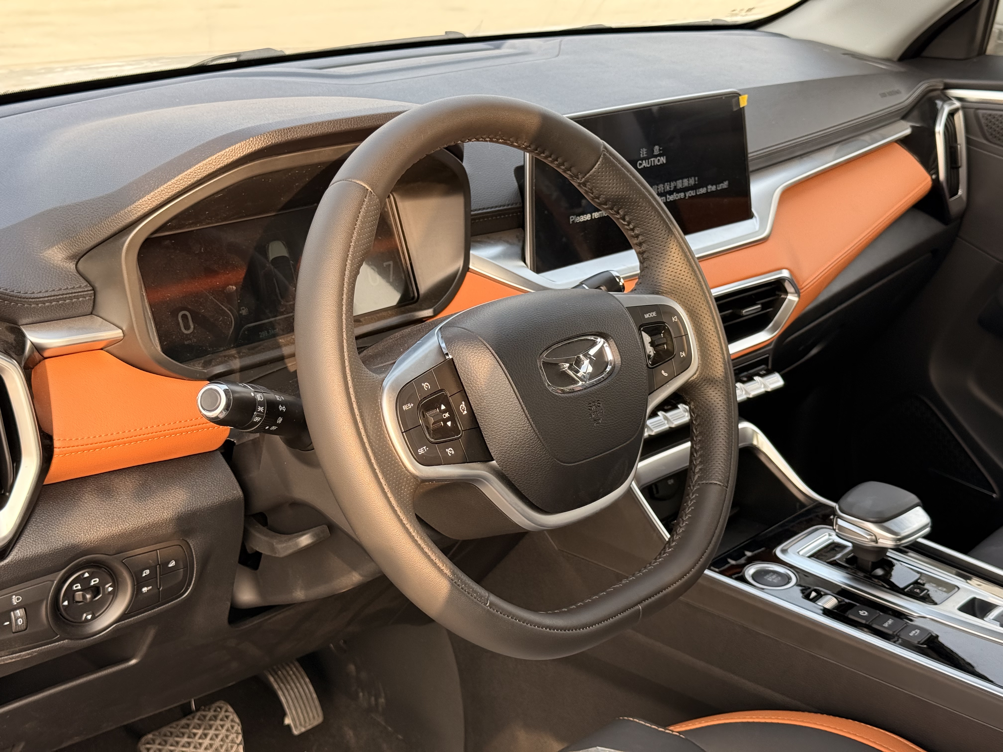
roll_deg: -0.6
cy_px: 376
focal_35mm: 48
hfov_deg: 39.7
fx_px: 1391
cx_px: 502
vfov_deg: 30.3
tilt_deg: -19.3
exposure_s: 1/373
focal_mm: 6.76
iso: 100
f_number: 1.78
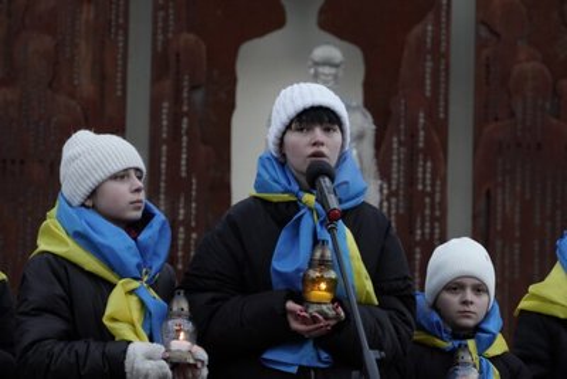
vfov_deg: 9.2
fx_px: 2340
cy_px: 190
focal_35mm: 148
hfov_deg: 13.8
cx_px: 284
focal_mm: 99
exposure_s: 1/100
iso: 1000
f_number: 5.6
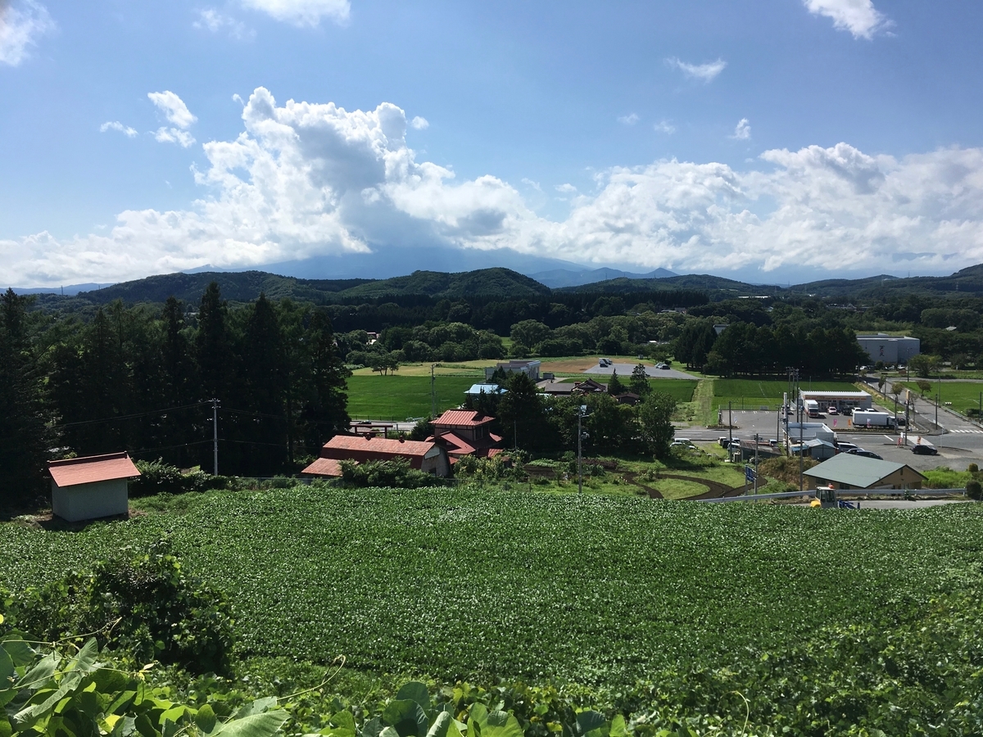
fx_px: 824
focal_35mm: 29
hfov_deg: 61.7
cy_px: 368
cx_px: 492
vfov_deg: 48.2
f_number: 2.2
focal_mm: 4.15
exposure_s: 1/2653
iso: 25
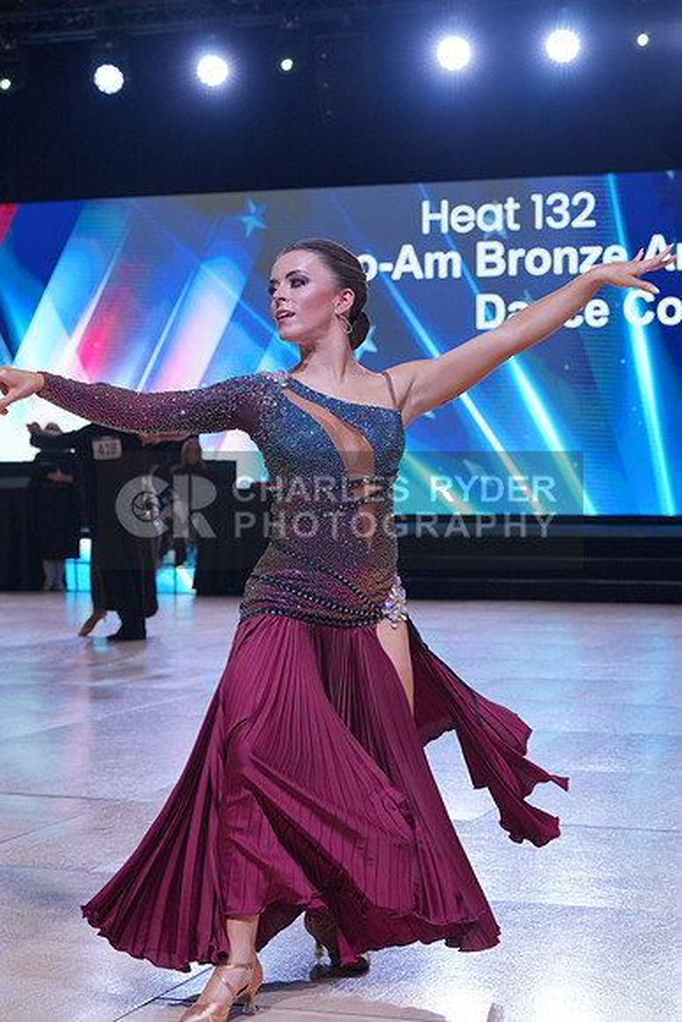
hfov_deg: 19.5
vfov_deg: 28.8
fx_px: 1988
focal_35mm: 70
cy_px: 511
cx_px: 341
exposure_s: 1/400
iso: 1250
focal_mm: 70
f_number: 6.3
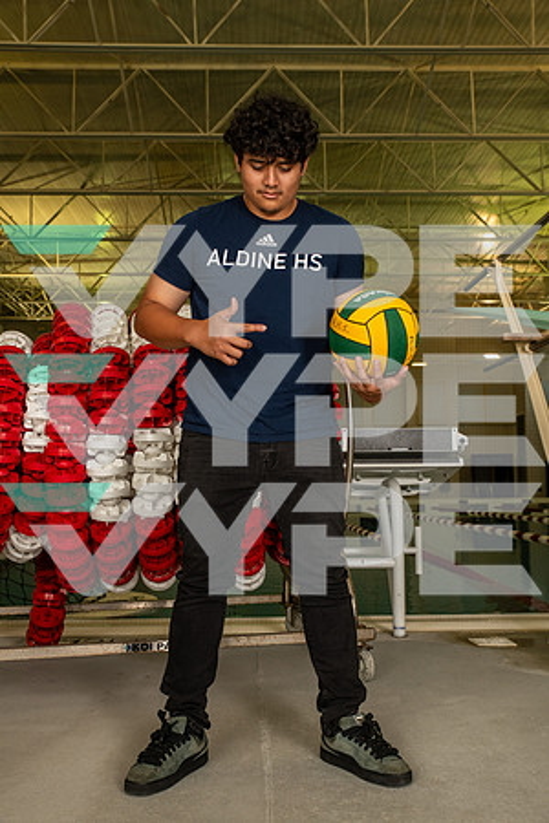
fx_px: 823
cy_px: 412
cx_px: 274
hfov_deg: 36.9
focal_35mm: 36
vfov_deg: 53.1
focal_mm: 36
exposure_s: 1/250
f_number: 7.1
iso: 500
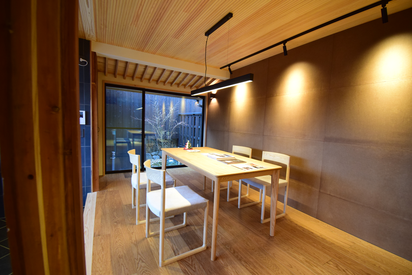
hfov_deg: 100.4
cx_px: 206
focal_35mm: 15
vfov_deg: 77.4
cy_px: 138
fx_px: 172
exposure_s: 1/15
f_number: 5.6
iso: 1000
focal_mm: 10
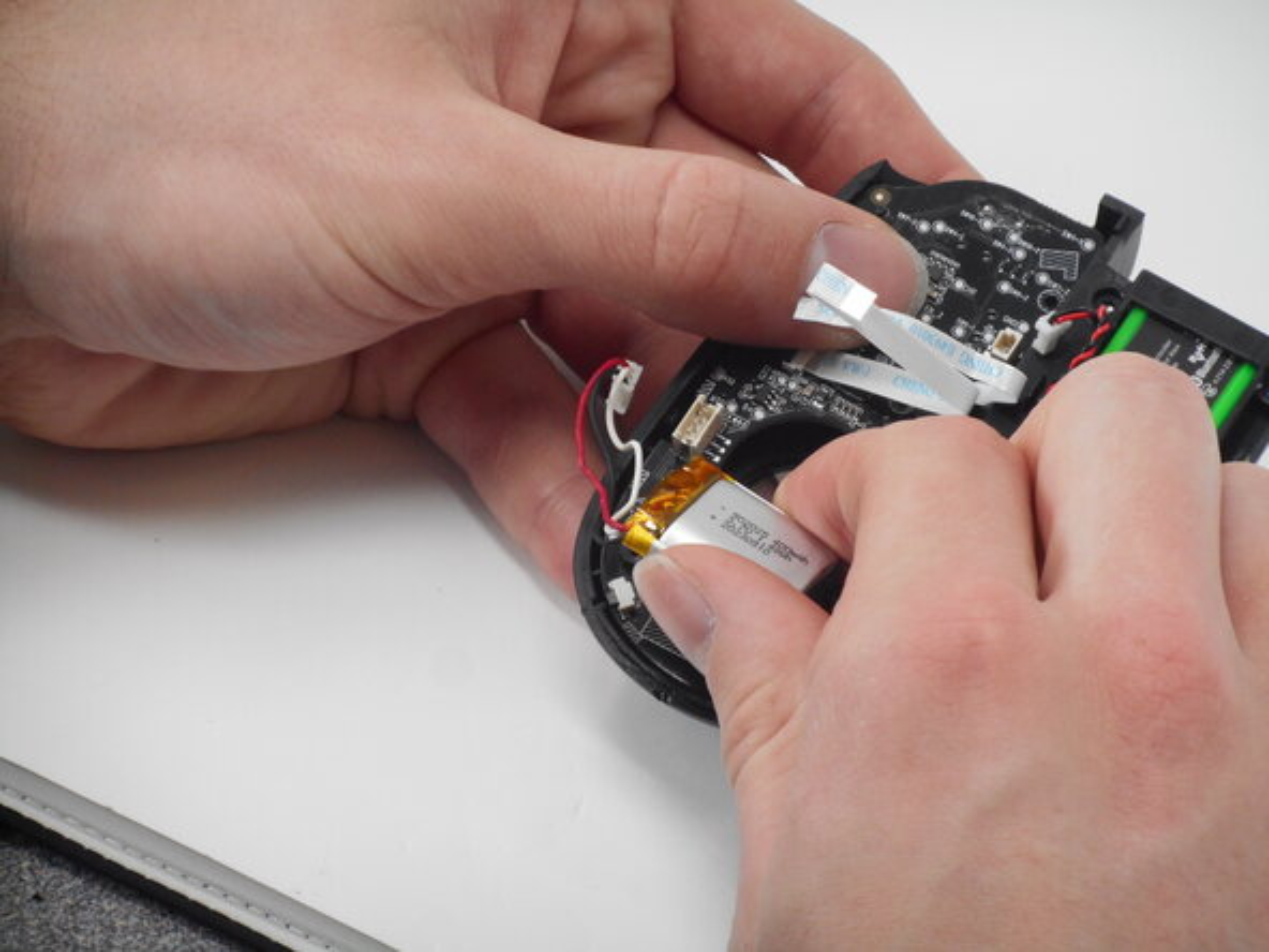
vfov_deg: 7.4
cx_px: 634
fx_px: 7332
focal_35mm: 200
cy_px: 476
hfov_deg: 9.9
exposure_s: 1/60
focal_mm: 36
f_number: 6.6
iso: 280
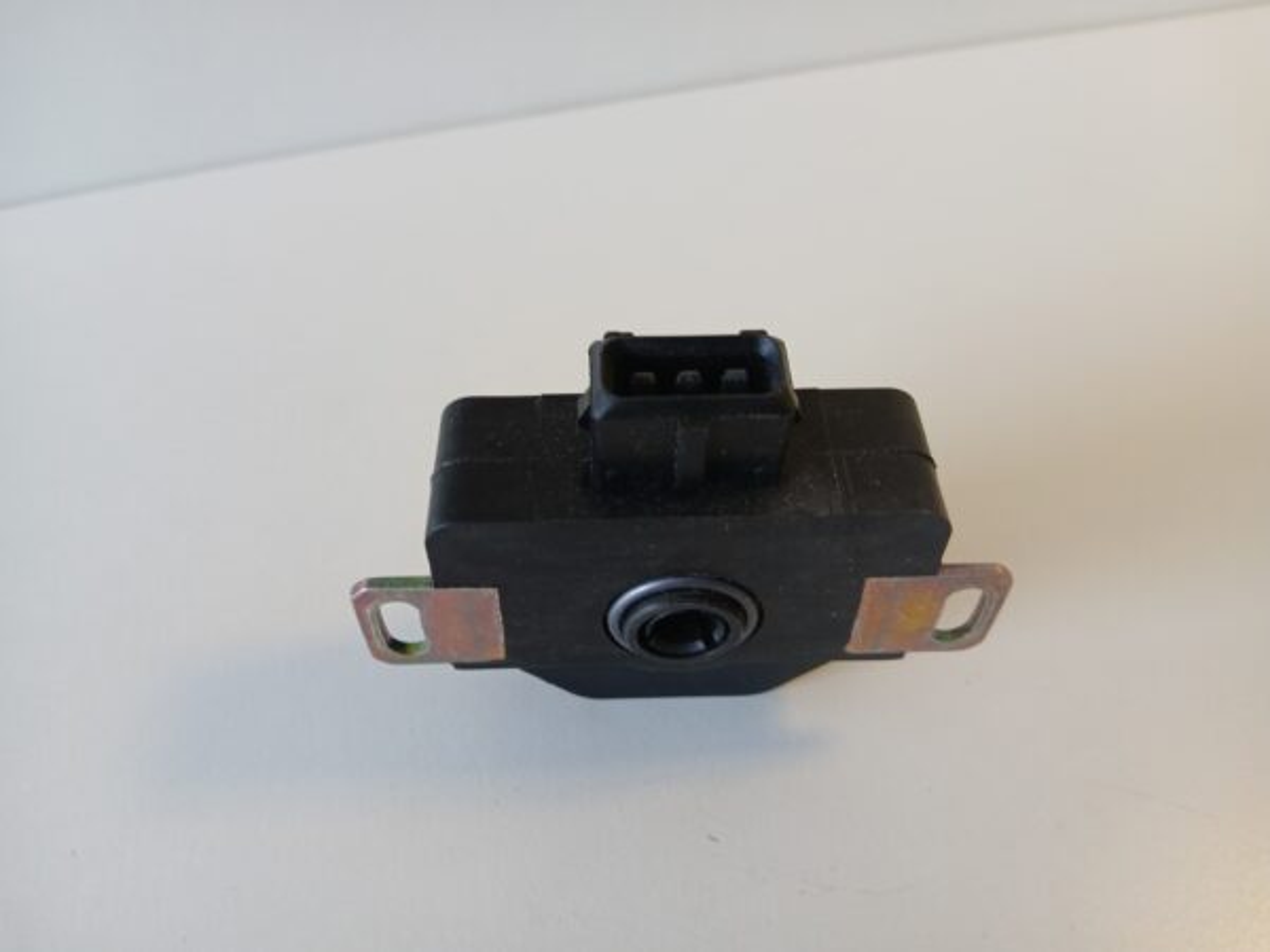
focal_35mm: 26
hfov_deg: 67.3
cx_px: 635
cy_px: 476
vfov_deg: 53.1
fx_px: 954
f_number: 1.8
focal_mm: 3.98
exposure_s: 1/50
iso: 64
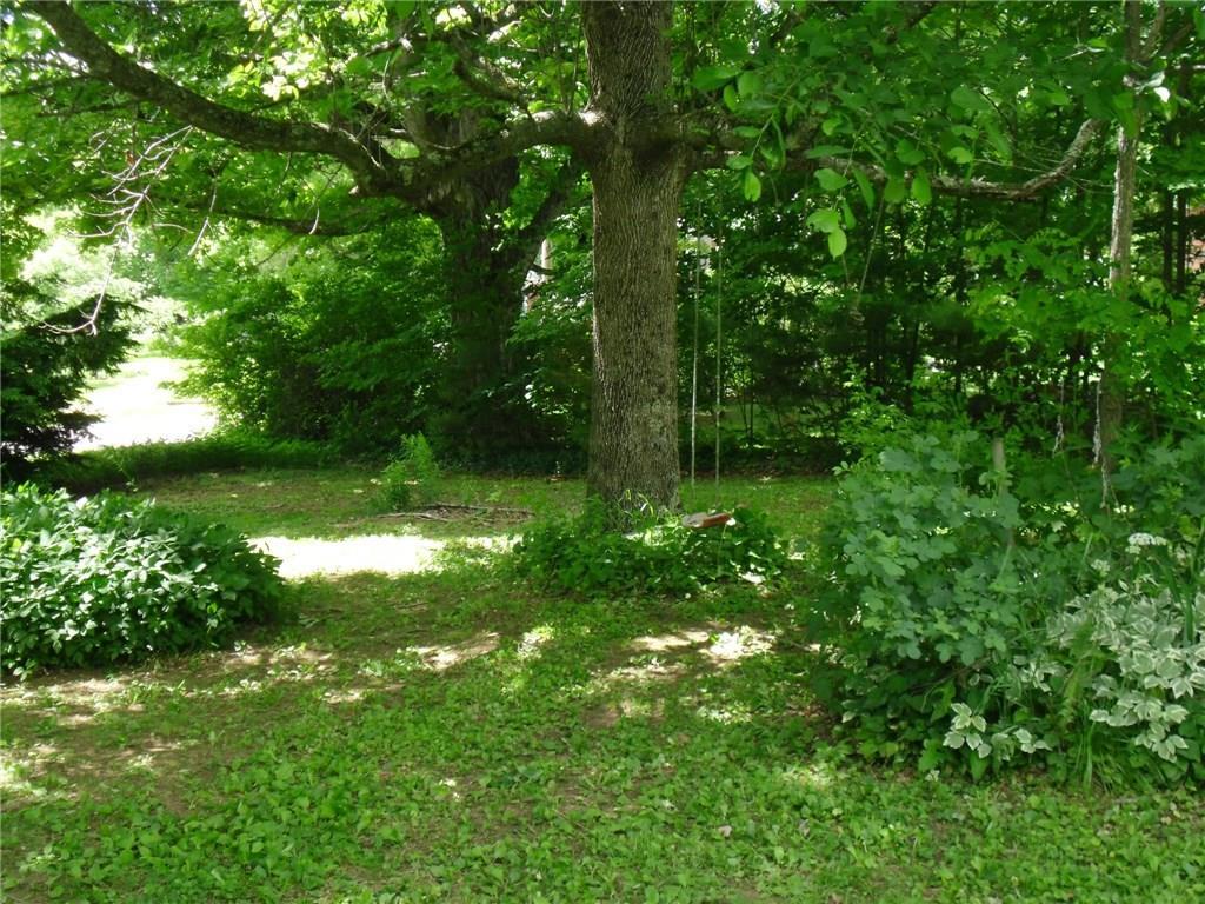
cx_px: 602
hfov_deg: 41.2
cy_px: 452
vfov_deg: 31.5
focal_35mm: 46
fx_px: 1601
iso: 200
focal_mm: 8.2
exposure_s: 1/100
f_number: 4.3
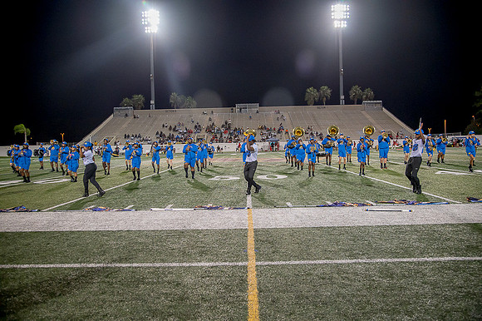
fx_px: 375
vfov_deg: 46.4
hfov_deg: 65.5
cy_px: 160
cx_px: 241
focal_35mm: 28
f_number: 4
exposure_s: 1/200
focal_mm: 28
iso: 2000
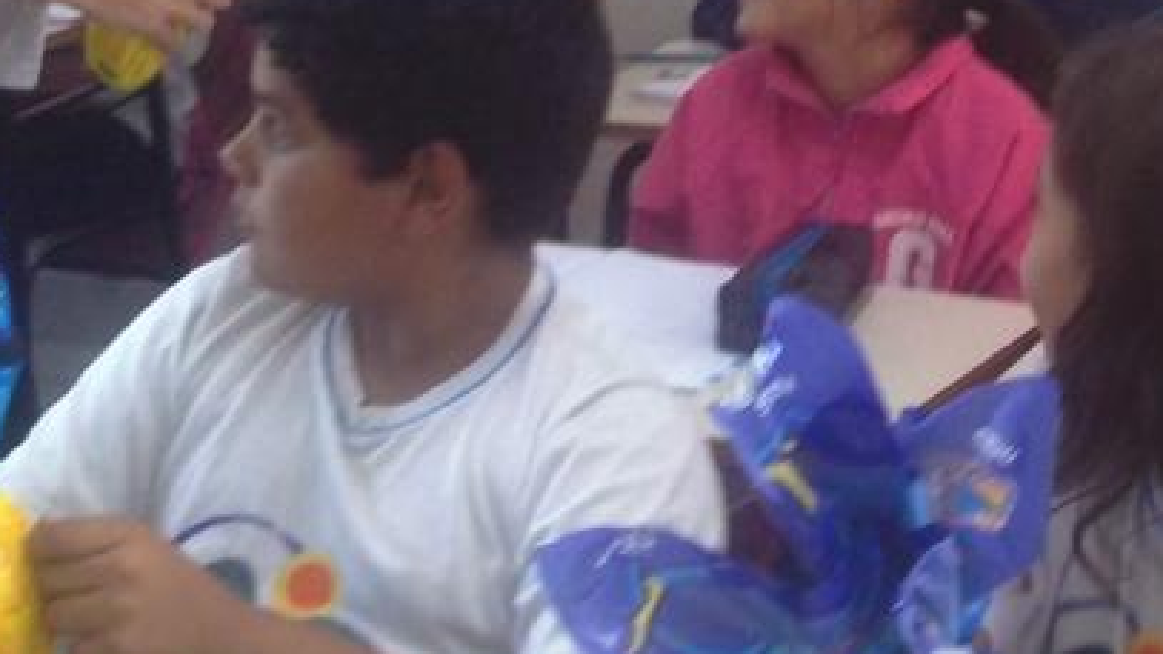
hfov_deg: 20.2
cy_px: -324
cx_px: 669
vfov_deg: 11.0
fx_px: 3269
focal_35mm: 106
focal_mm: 6.5
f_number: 3.1
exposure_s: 1/25
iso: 160
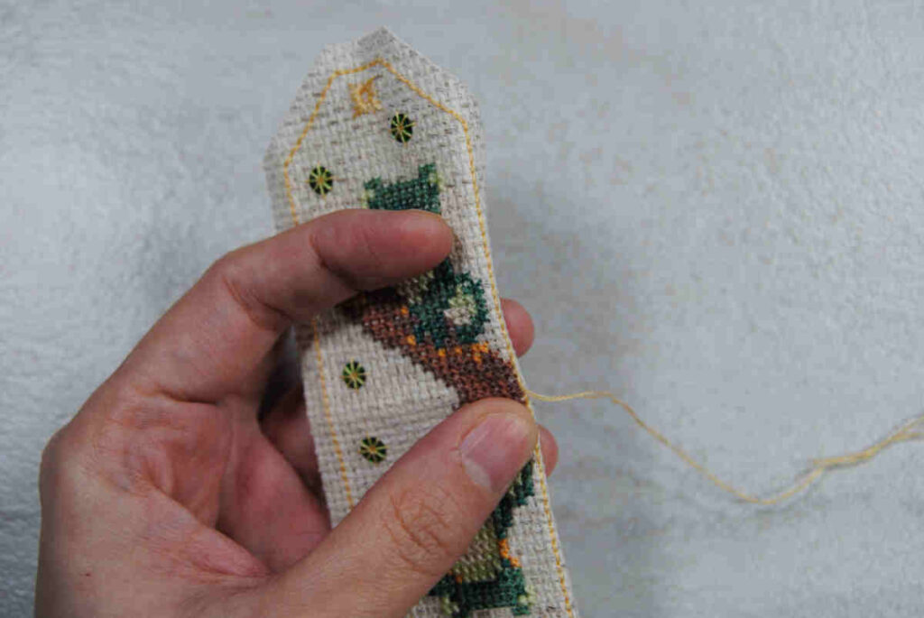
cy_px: 309
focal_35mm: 57
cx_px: 462
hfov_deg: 35.0
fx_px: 1464
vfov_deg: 23.8
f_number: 6.3
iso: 200
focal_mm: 38
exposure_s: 1/60
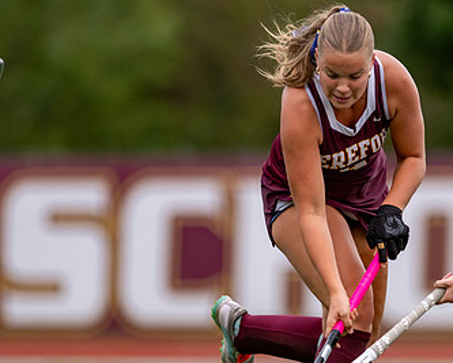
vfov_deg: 2.3
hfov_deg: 2.8
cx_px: 320
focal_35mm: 685
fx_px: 9192
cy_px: 243
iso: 560
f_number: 2.8
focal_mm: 300
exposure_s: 1/1000
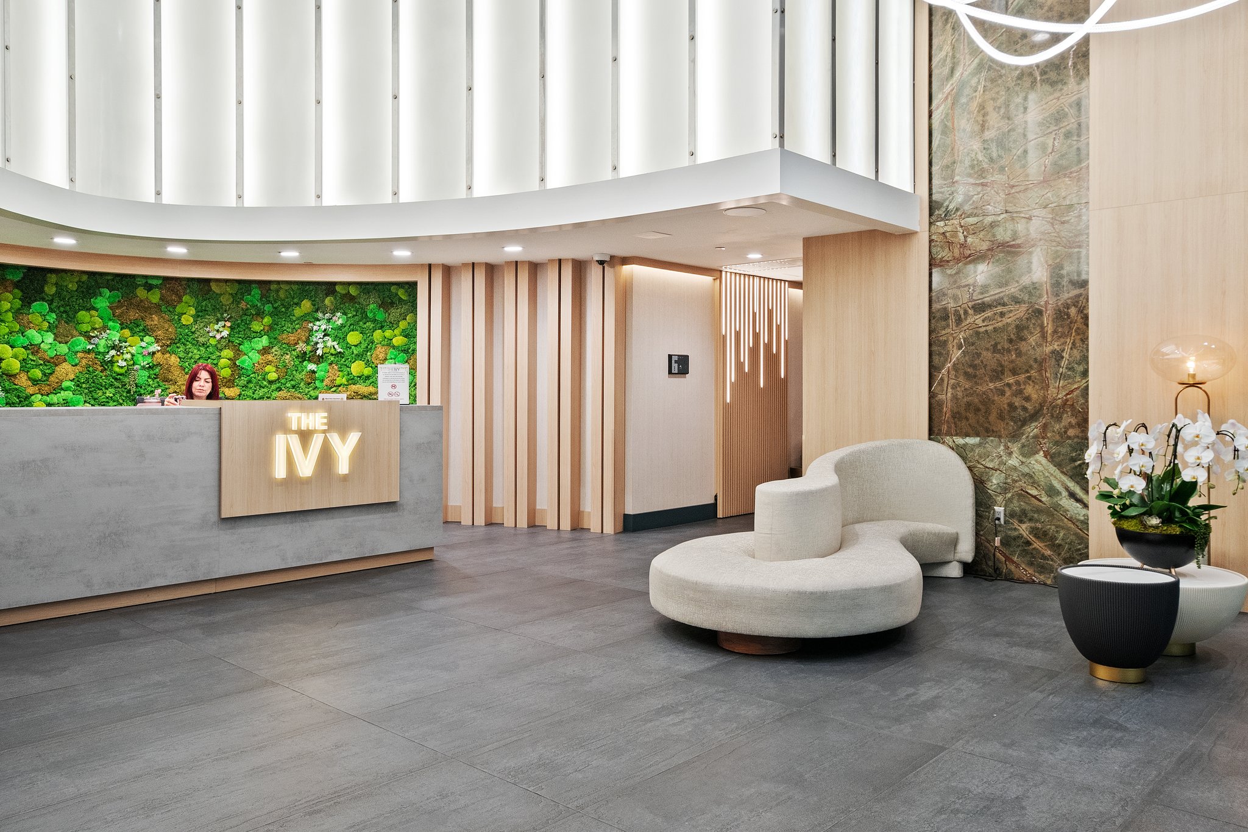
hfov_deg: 67.4
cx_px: 624
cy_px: 416
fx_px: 936
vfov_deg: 47.9
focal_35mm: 27
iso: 2000
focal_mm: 18
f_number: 8
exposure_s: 1/25
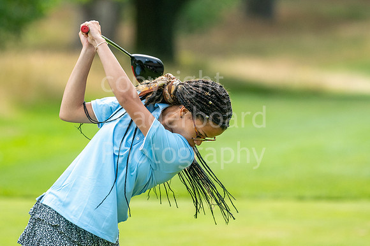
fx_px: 5457
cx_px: 152
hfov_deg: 3.9
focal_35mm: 531
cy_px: 101
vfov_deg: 2.6
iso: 500
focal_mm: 300
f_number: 5
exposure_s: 1/1600
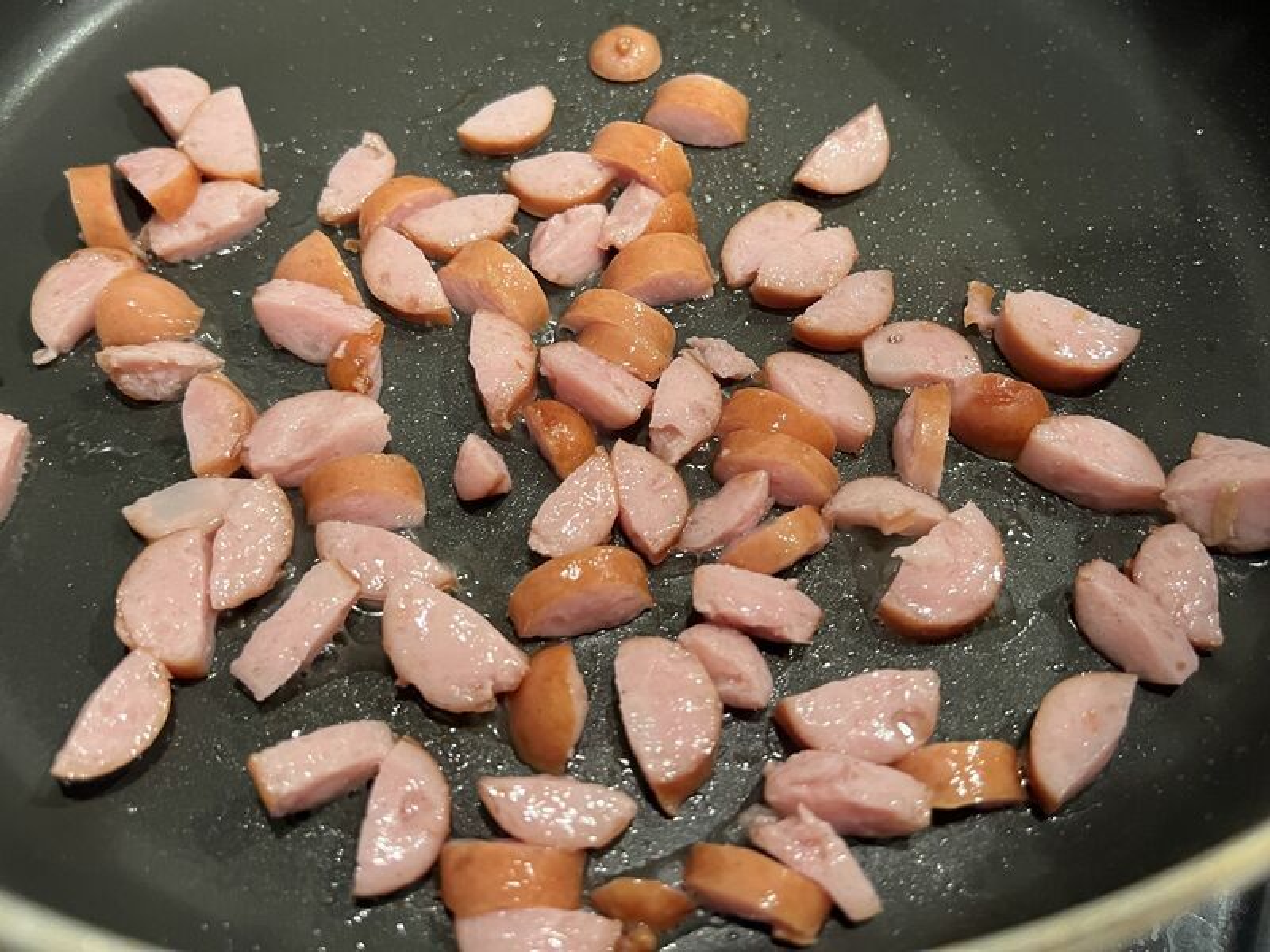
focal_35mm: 26
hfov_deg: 67.3
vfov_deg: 53.1
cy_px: 476
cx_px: 635
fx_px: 954
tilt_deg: -55.3
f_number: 1.5
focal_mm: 5.7
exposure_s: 1/40
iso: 400
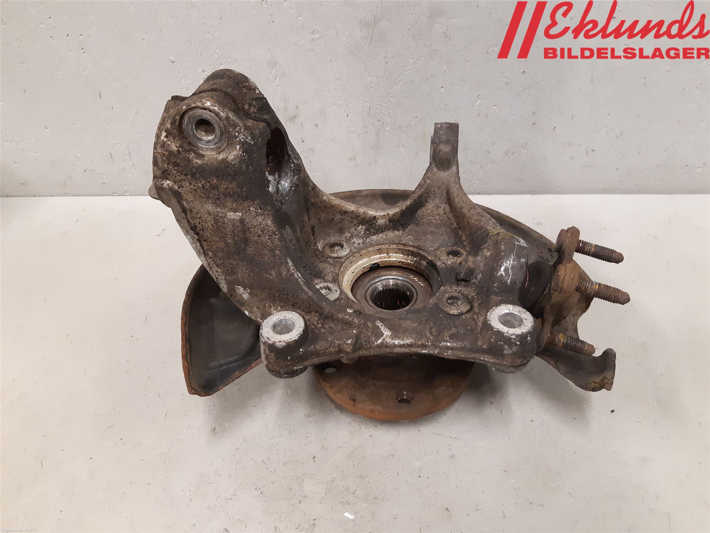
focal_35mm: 26
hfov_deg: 67.3
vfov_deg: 53.1
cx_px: 355
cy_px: 266
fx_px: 533
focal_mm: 3.93
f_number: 1.7
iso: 250
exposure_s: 1/50
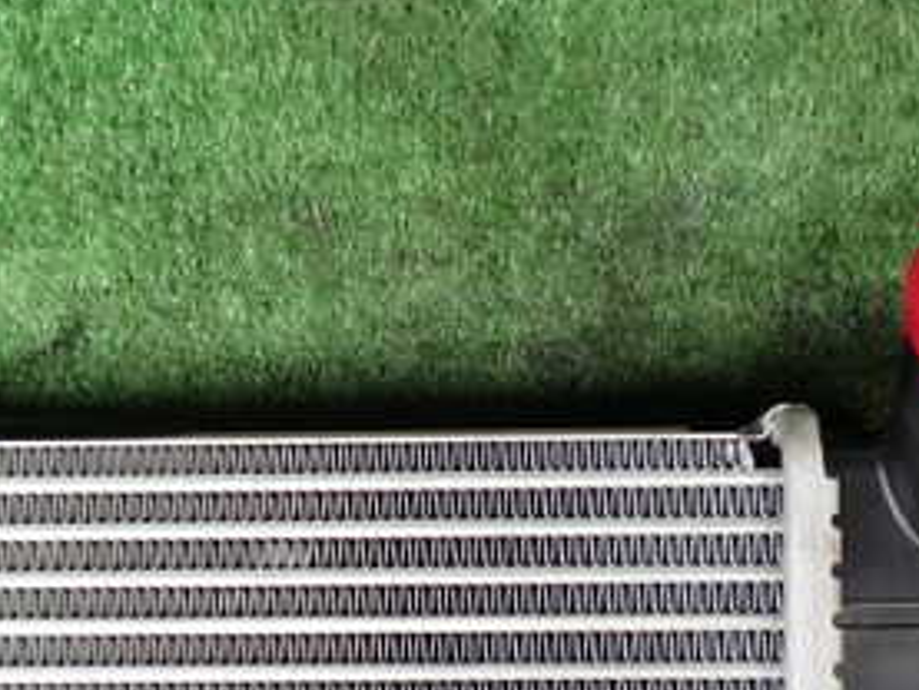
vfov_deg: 22.2
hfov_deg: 29.6
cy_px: 571
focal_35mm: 65
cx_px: 318
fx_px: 1726
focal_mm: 5.4
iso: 100
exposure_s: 1/80
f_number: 2.3
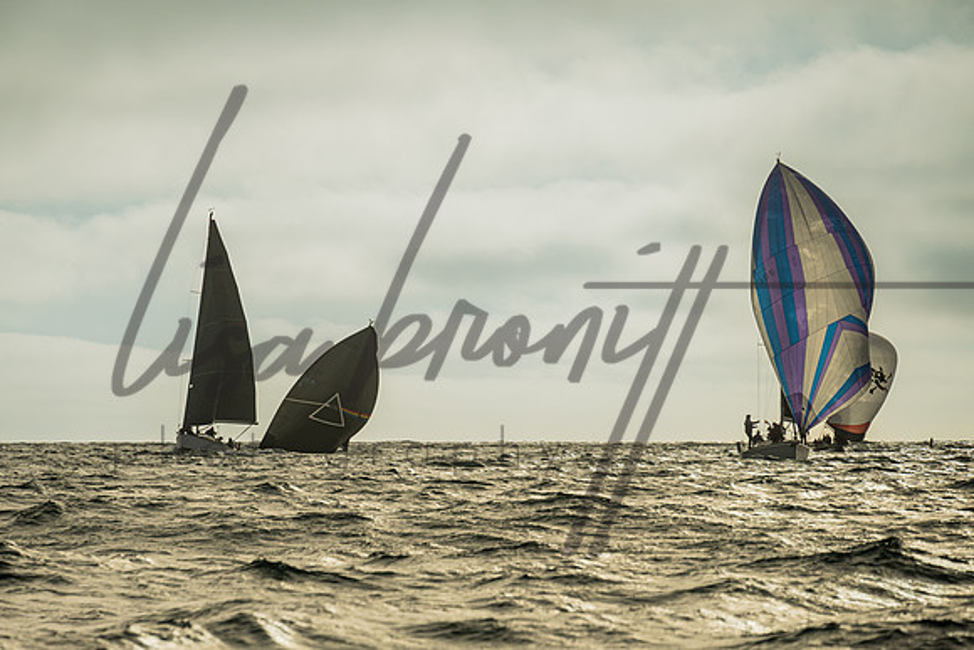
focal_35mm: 241
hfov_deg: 8.5
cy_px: 384
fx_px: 6526
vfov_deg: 5.7
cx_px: 395
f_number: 6.3
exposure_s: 1/2500
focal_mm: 200
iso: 250
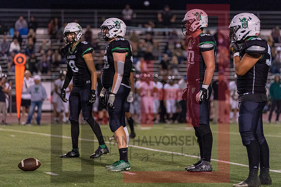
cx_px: 141
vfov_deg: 7.2
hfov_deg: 10.8
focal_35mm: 191
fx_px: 1490
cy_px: 76
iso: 6400
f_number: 2.8
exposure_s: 1/800
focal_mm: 155
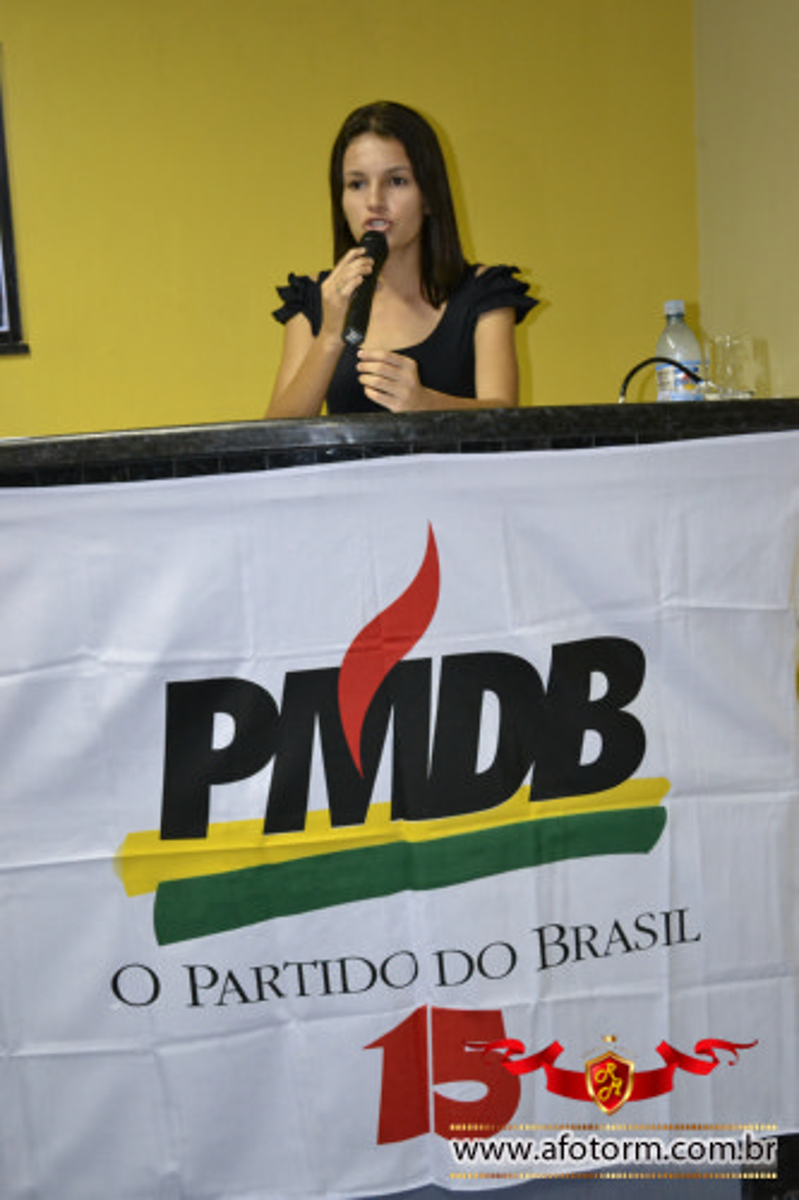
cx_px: 400
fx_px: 1999
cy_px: 600
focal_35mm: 60
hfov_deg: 22.6
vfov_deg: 33.4
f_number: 5.3
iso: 2800
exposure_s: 1/60
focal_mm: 40
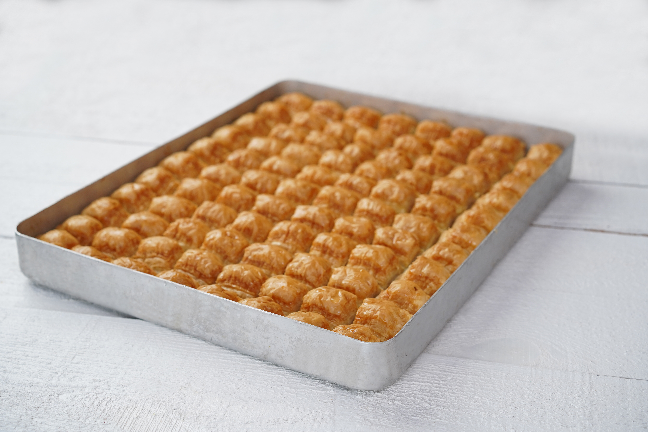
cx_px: 324
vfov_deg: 24.6
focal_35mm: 55
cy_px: 216
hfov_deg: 36.2
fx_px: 990
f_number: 4.5
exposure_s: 1/100
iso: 640
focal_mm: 55
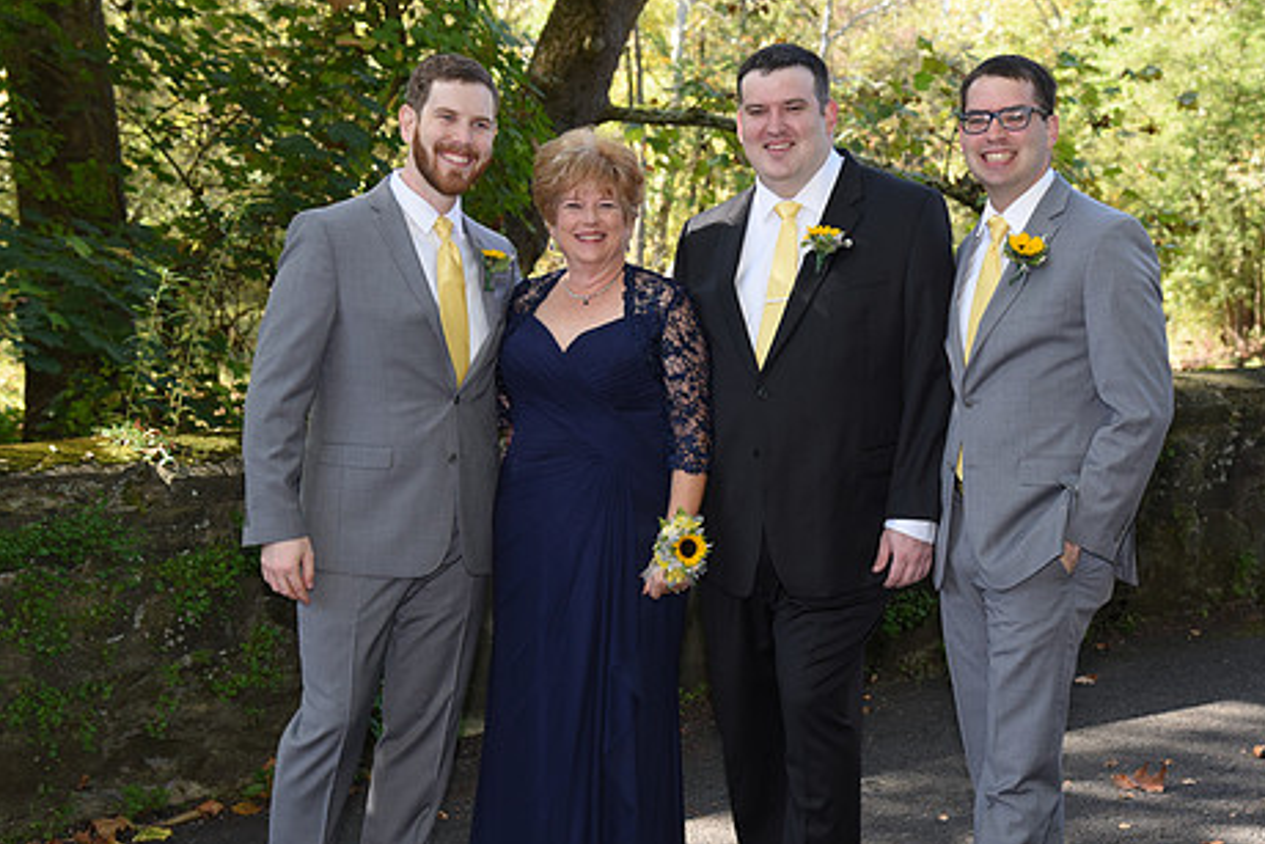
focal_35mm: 63
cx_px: 707
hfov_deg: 31.9
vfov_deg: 21.5
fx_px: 2214
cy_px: 515
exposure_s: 1/200
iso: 640
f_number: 5.6
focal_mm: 50
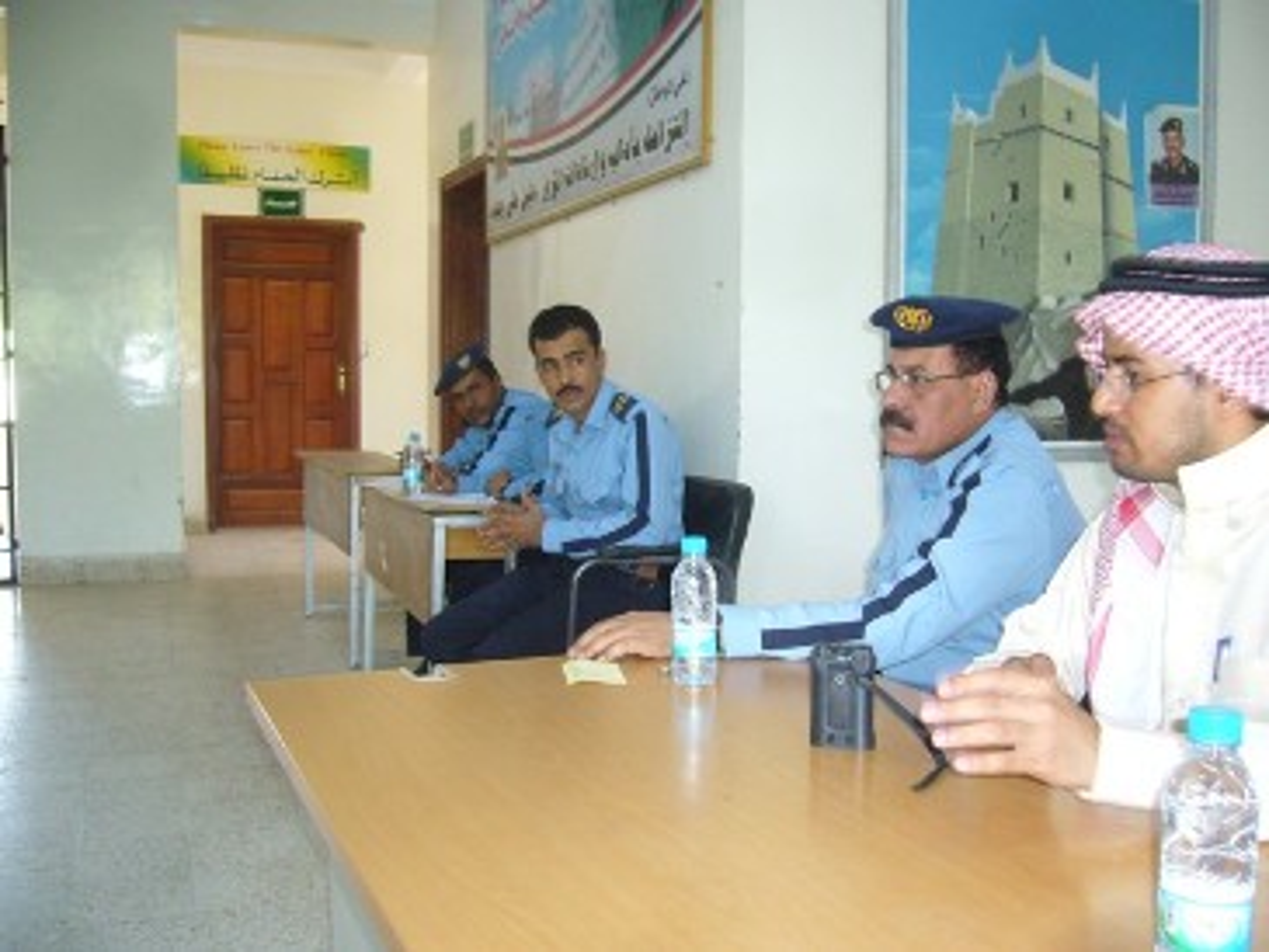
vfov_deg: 40.7
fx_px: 1283
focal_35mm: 35
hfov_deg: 52.6
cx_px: 634
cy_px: 476
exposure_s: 1/30
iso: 200
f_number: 2.8
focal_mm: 5.8
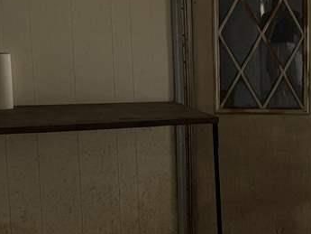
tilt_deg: -9.5
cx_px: 429
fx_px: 800
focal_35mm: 89
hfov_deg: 19.8
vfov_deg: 16.6
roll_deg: -1.1
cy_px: 148
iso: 80
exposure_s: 1/301
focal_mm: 6.76
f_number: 1.78
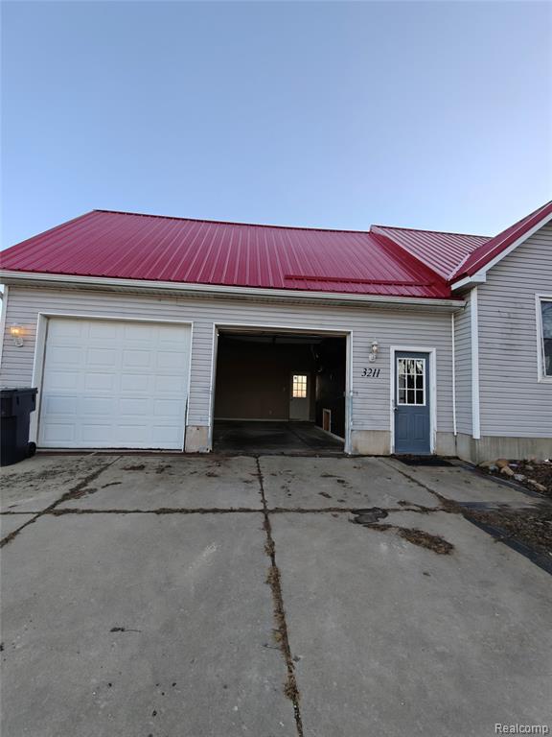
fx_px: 319
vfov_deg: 98.2
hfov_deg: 81.7
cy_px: 368
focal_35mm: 15
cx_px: 276
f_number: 2
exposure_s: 1/285
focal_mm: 2.3
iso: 400
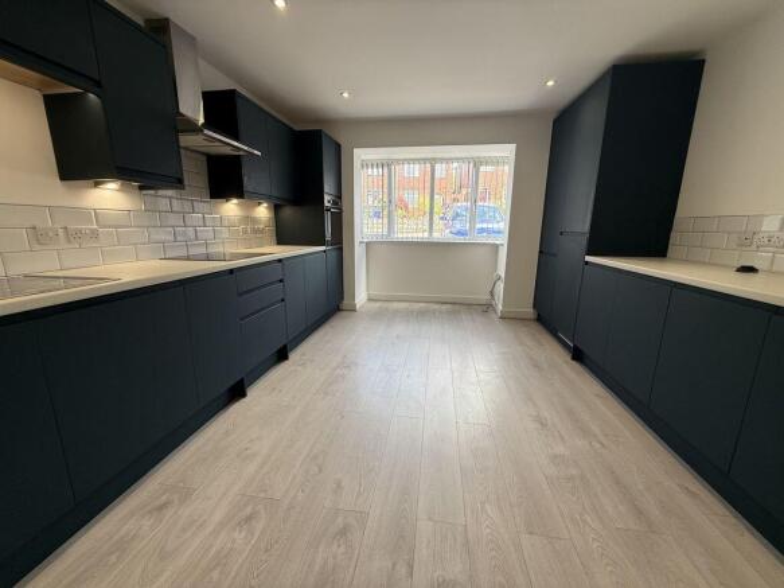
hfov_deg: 102.1
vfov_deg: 85.7
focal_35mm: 14
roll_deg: -0.2
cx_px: 392
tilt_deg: -11.5
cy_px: 294
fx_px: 317
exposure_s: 1/100
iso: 64
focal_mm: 2.22
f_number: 2.2
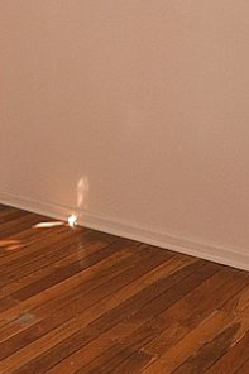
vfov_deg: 36.7
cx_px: 72
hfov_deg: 25.7
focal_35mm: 52
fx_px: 540
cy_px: 66
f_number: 4
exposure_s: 1/60
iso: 220
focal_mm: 10
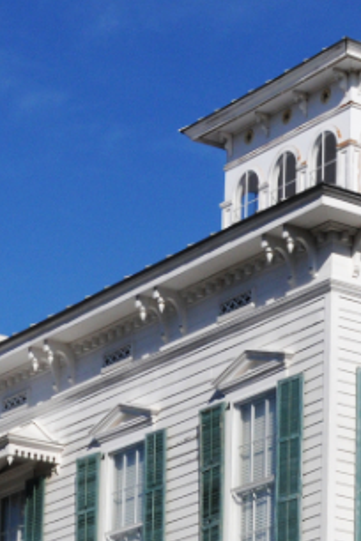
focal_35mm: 152
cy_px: 543
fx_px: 2281
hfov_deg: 9.0
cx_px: 352
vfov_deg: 13.4
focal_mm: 31
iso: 500
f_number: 16
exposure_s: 1/1000
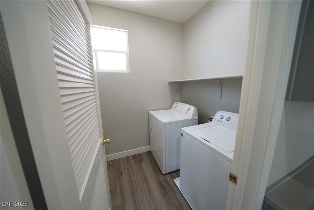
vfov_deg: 90.0
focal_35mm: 12
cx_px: 157
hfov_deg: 112.6
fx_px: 105
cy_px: 105
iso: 4000
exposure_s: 1/125
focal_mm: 12
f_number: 6.3
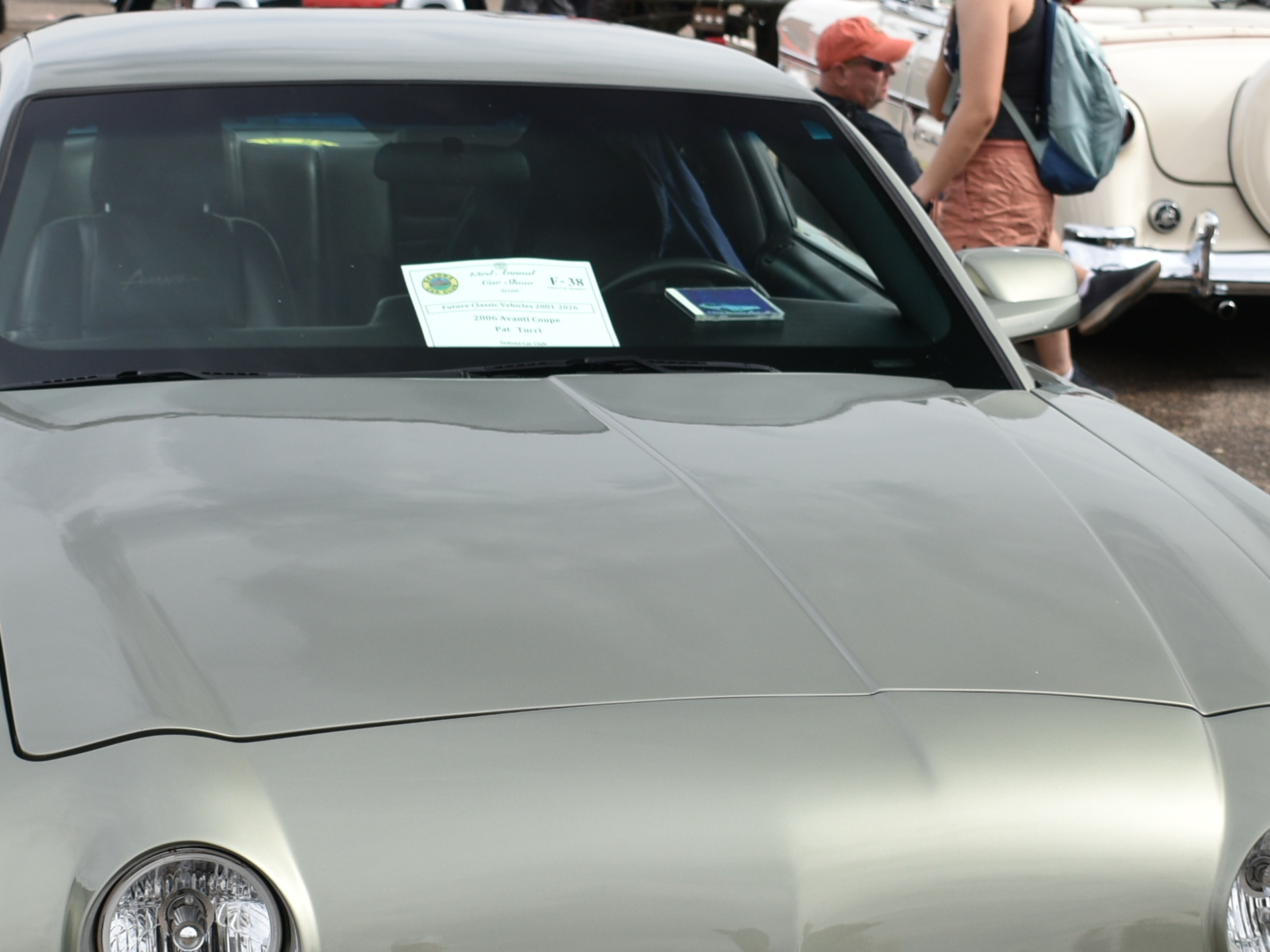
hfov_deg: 22.0
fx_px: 3265
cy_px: 681
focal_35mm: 89
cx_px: 529
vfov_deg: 16.5
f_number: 5
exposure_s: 1/400
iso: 160
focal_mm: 26
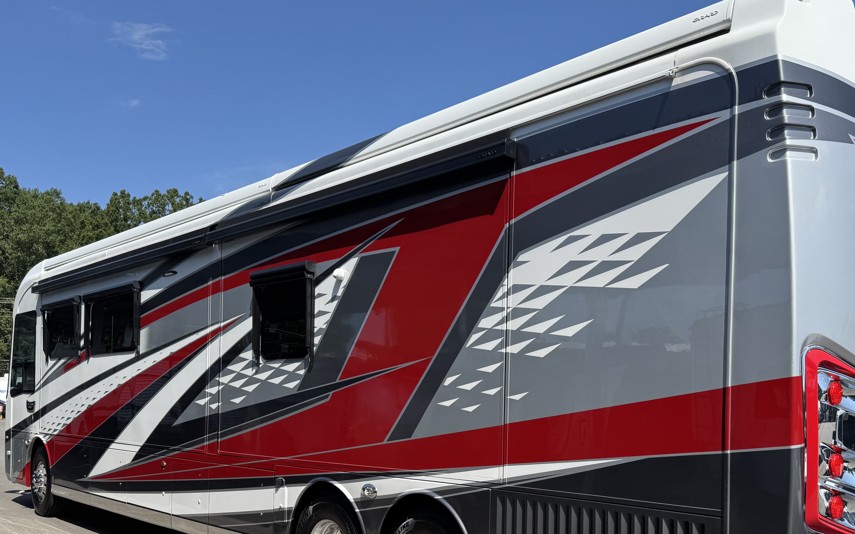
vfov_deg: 36.4
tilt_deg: -2.2
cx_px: 487
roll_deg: -0.5
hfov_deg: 56.5
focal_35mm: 34
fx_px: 792
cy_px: 401
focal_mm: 6.76
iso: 80
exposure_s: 1/3597
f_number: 1.78
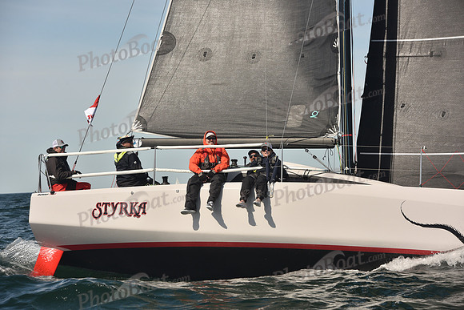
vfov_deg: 9.8
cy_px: 155
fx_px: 1805
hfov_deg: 14.7
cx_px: 232
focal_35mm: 140
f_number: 8
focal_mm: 140
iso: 250
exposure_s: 1/640
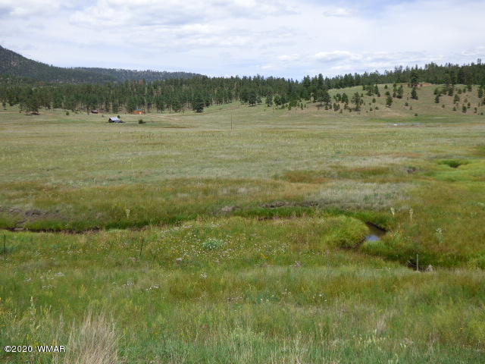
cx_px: 242
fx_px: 546
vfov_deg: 36.8
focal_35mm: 39
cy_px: 182
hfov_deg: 47.9
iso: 100
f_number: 3.5
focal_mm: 6.8
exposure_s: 1/1000
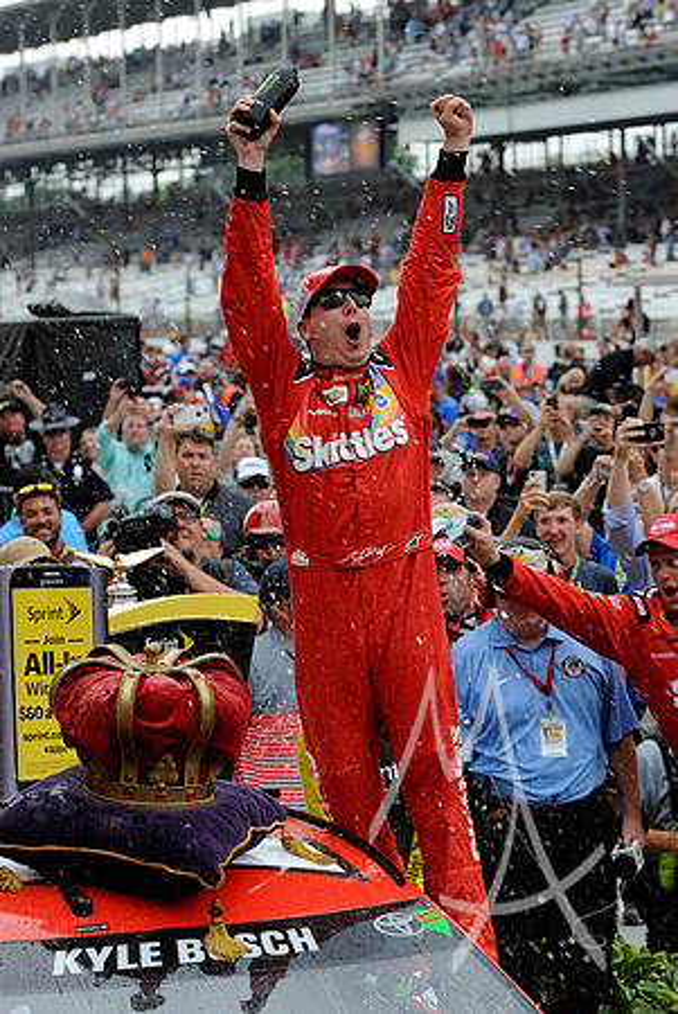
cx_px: 339
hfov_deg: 14.4
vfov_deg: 21.4
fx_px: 2677
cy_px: 507
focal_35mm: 95
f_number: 5.6
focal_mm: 95
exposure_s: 1/400
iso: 800
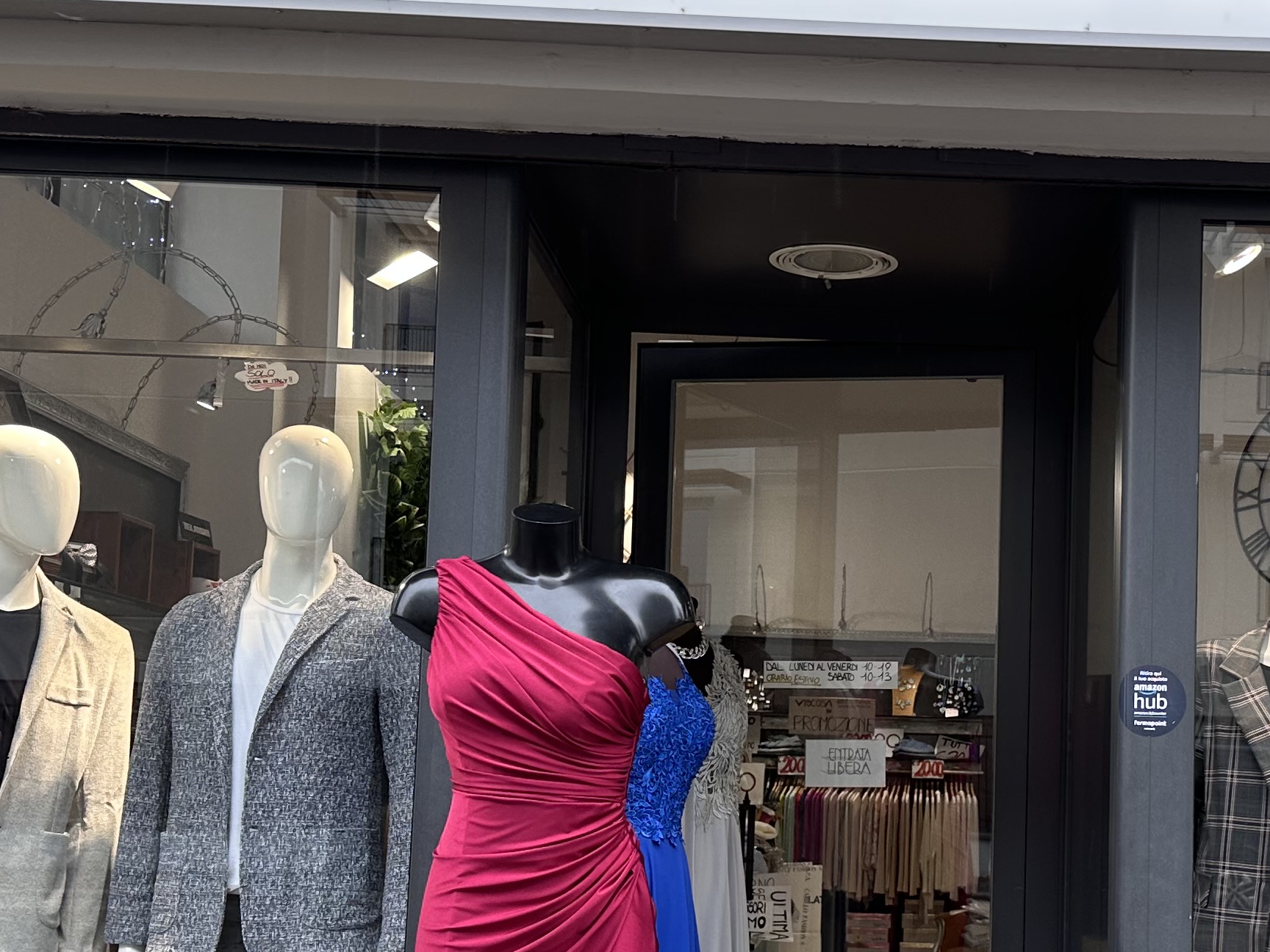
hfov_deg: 33.8
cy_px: 641
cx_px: 913
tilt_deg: +4.4
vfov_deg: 25.9
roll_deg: -0.7
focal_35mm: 56
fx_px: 2055
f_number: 1.78
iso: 64
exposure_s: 1/150
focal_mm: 6.86
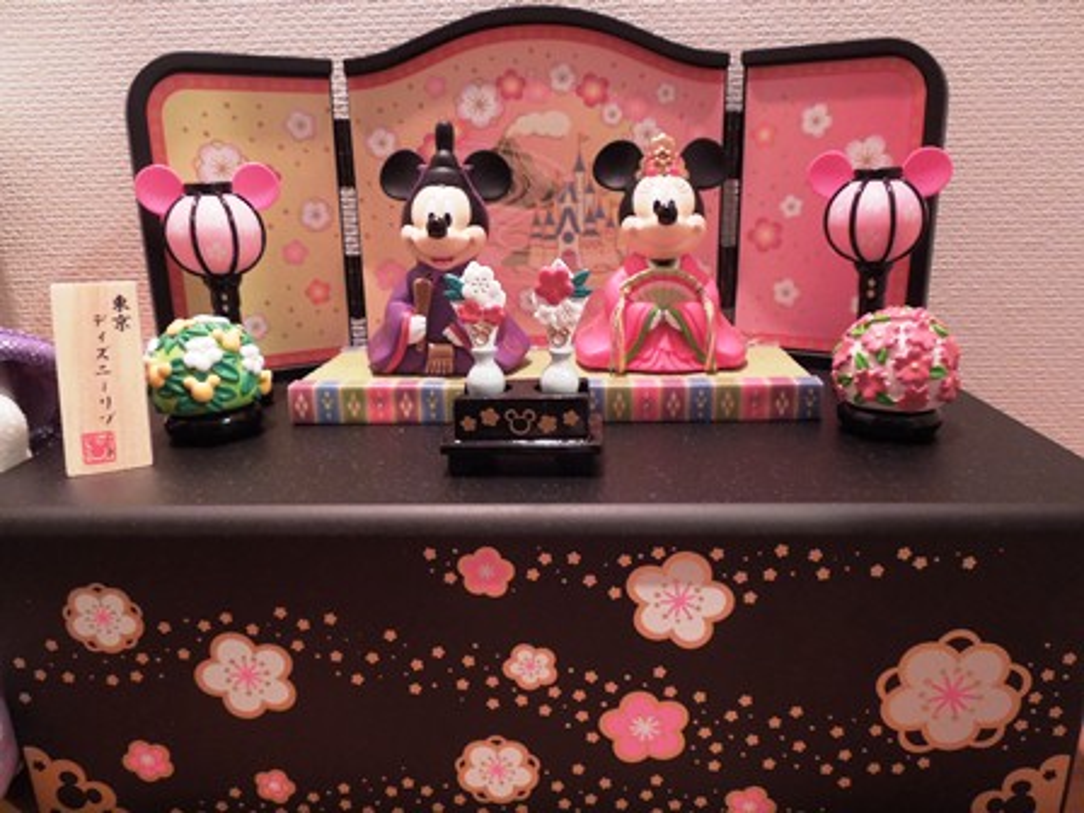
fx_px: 783
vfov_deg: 54.9
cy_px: 406
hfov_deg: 69.4
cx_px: 542
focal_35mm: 25
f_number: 3.3
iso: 400
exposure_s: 1/13
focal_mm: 4.5
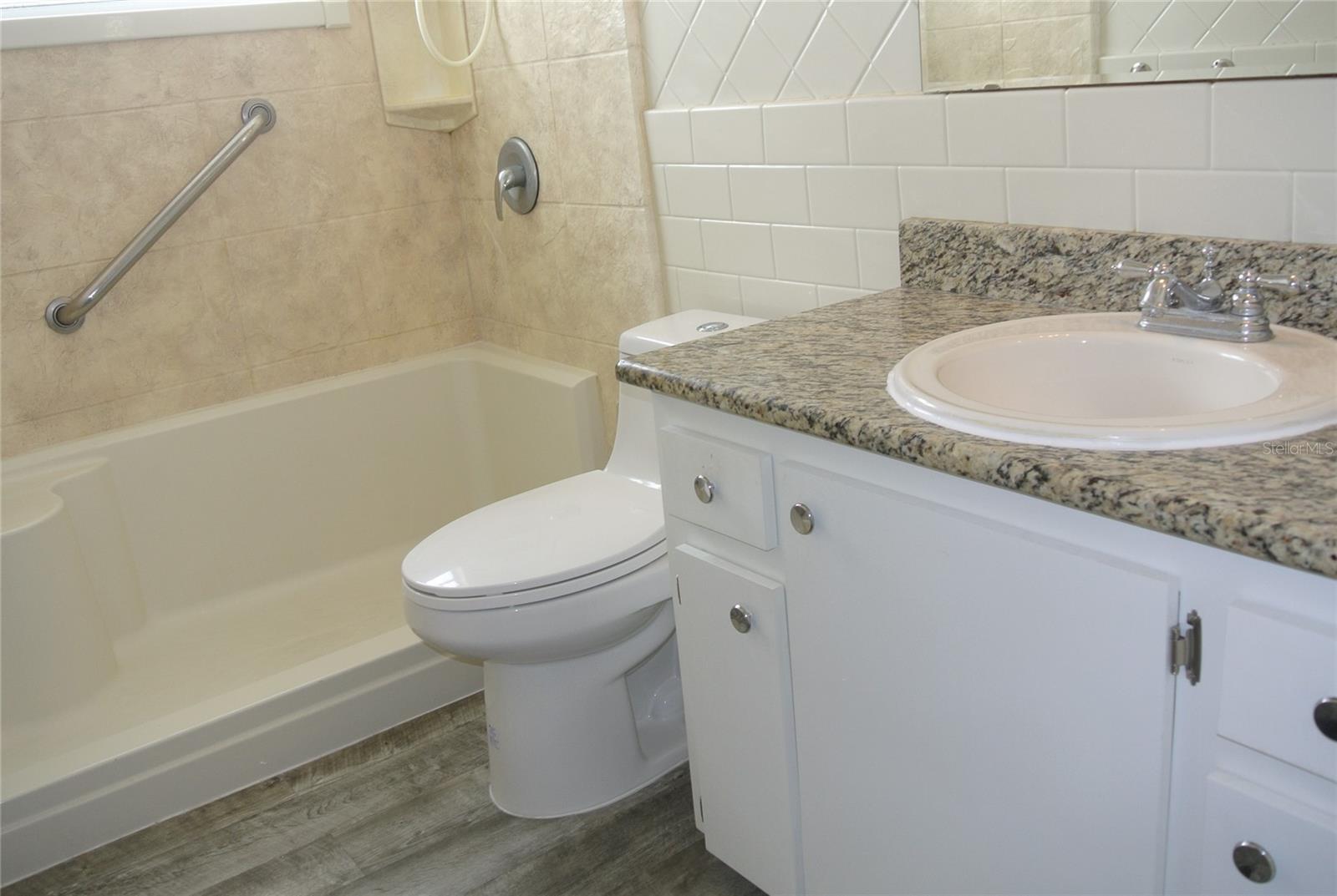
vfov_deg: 42.5
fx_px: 1153
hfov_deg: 60.2
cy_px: 448
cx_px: 668
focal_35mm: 31
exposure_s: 1/60
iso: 200
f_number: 4
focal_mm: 11.8
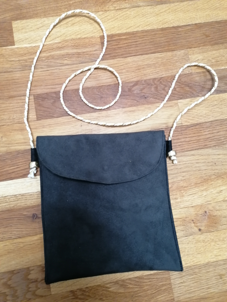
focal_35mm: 27
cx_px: 114
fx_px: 236
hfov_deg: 51.4
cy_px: 151
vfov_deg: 65.3
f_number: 1.8
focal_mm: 4.75
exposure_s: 1/33.3
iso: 320
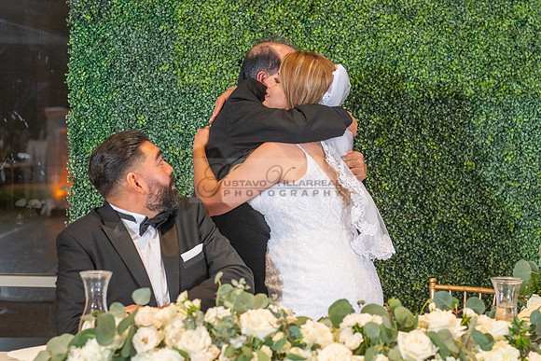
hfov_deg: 19.0
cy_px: 177
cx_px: 276
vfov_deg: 12.8
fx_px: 1613
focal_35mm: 107
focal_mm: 70
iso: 800
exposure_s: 1/160
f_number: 3.5
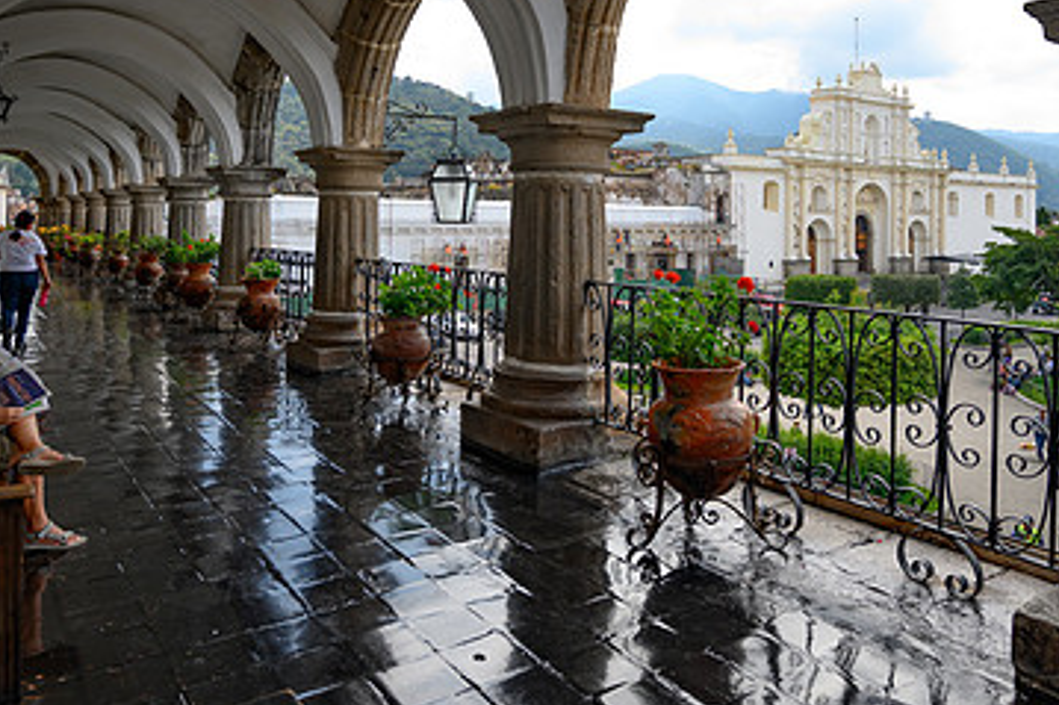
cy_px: 218
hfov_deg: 65.5
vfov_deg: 45.4
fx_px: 823
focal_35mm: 28
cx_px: 536
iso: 64
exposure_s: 1/125
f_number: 5
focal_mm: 14
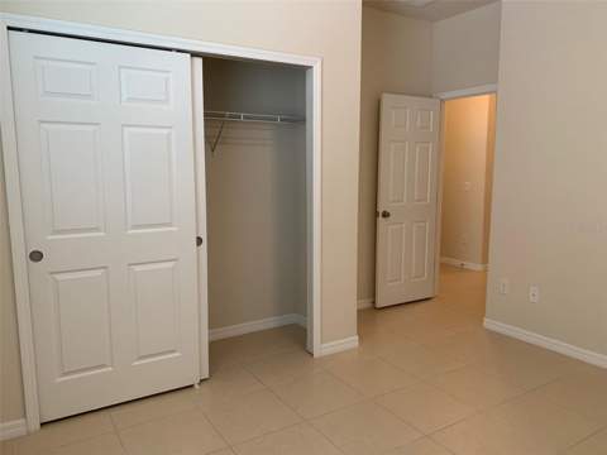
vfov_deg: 53.1
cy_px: 228
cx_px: 304
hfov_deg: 67.3
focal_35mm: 26
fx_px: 456
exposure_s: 1/60
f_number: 1.8
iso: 160
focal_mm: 4.25
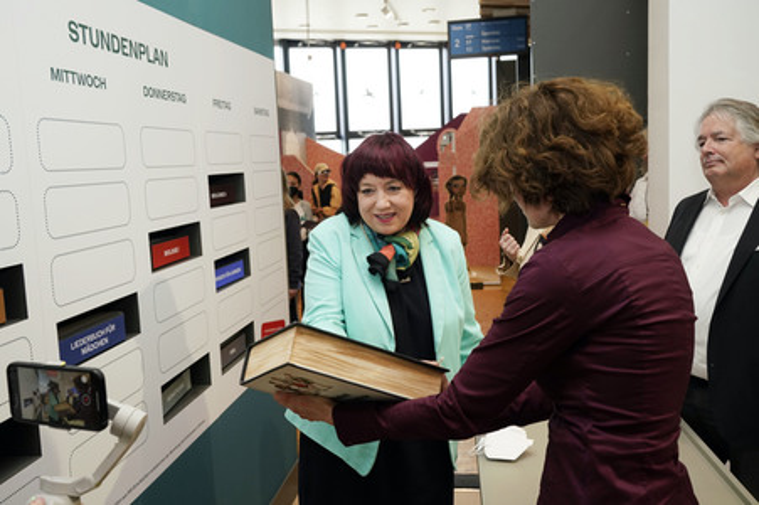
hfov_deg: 55.8
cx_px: 380
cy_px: 252
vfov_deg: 38.8
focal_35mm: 34
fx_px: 716
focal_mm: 34
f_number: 7.1
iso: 1250
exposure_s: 1/100
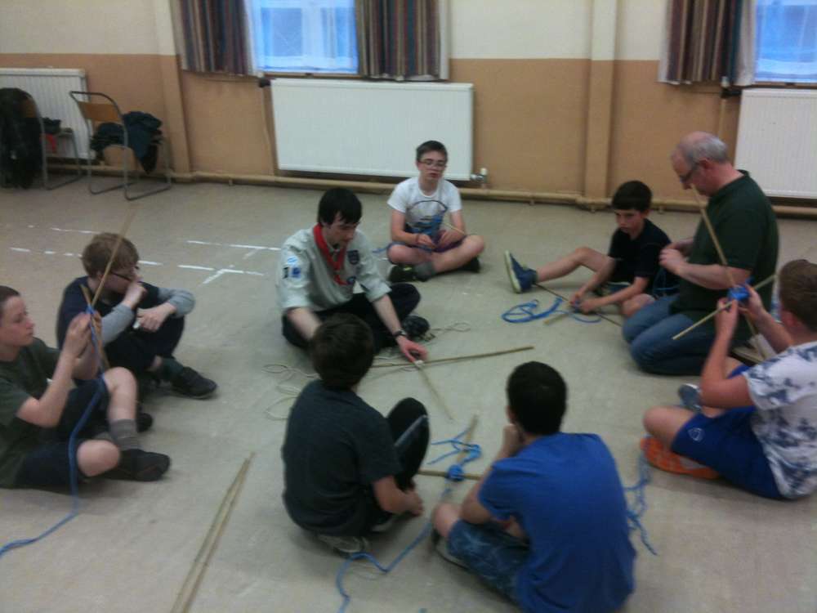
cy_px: 306
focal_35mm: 35
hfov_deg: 52.6
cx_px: 408
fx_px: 826
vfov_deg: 40.7
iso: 80
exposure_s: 1/15
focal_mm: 3.85
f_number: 2.8
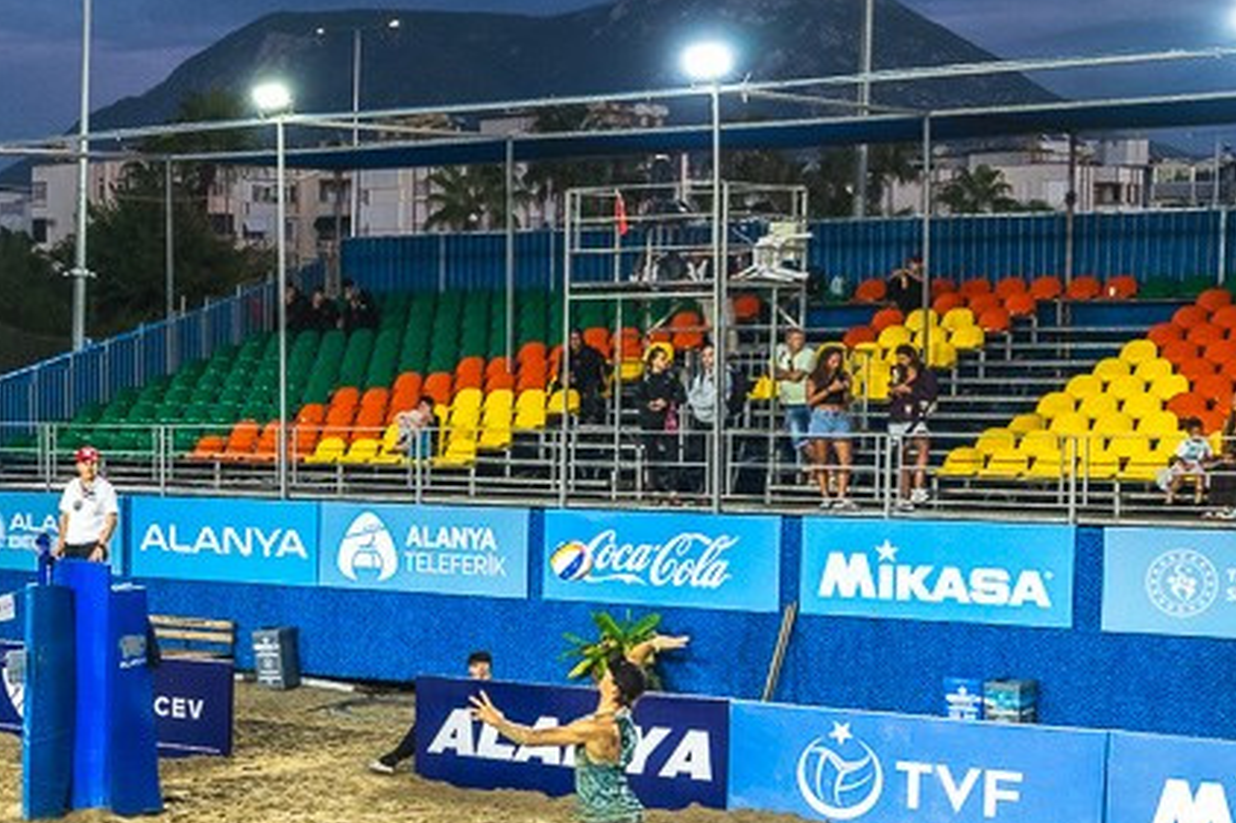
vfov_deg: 16.0
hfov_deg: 21.7
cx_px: -351
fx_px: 2917
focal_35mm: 85
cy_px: 617
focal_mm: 28
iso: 640
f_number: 4.5
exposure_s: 1/320
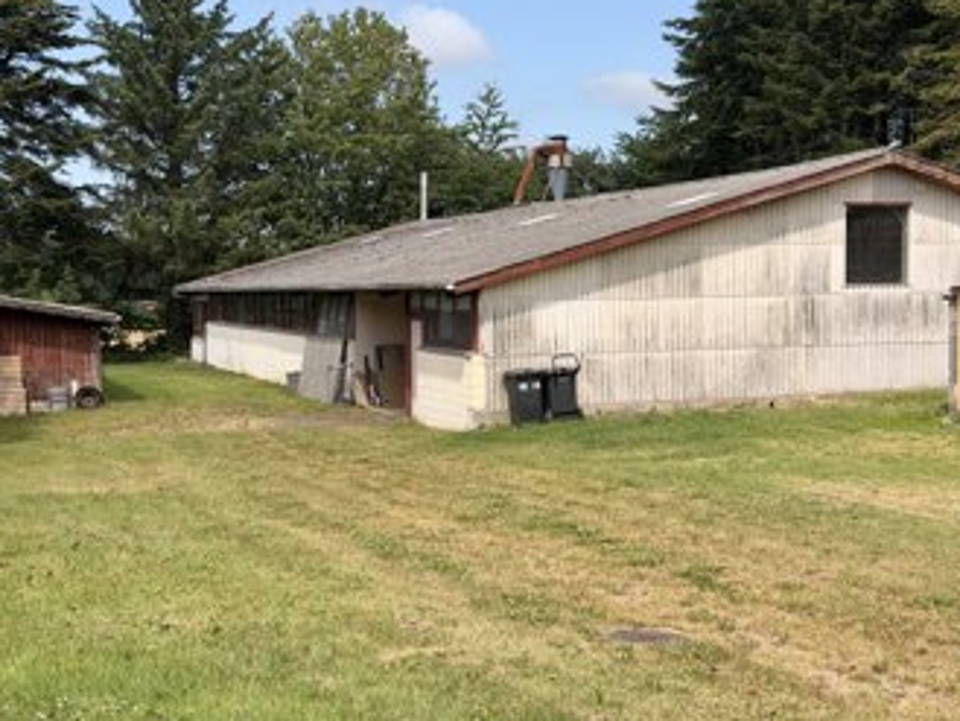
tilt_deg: -3.2
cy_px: 347
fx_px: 1415
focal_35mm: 51
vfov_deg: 28.6
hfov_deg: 37.5
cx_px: 481
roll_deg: +1.1
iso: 64
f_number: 1.78
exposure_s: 1/3704
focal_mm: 6.76
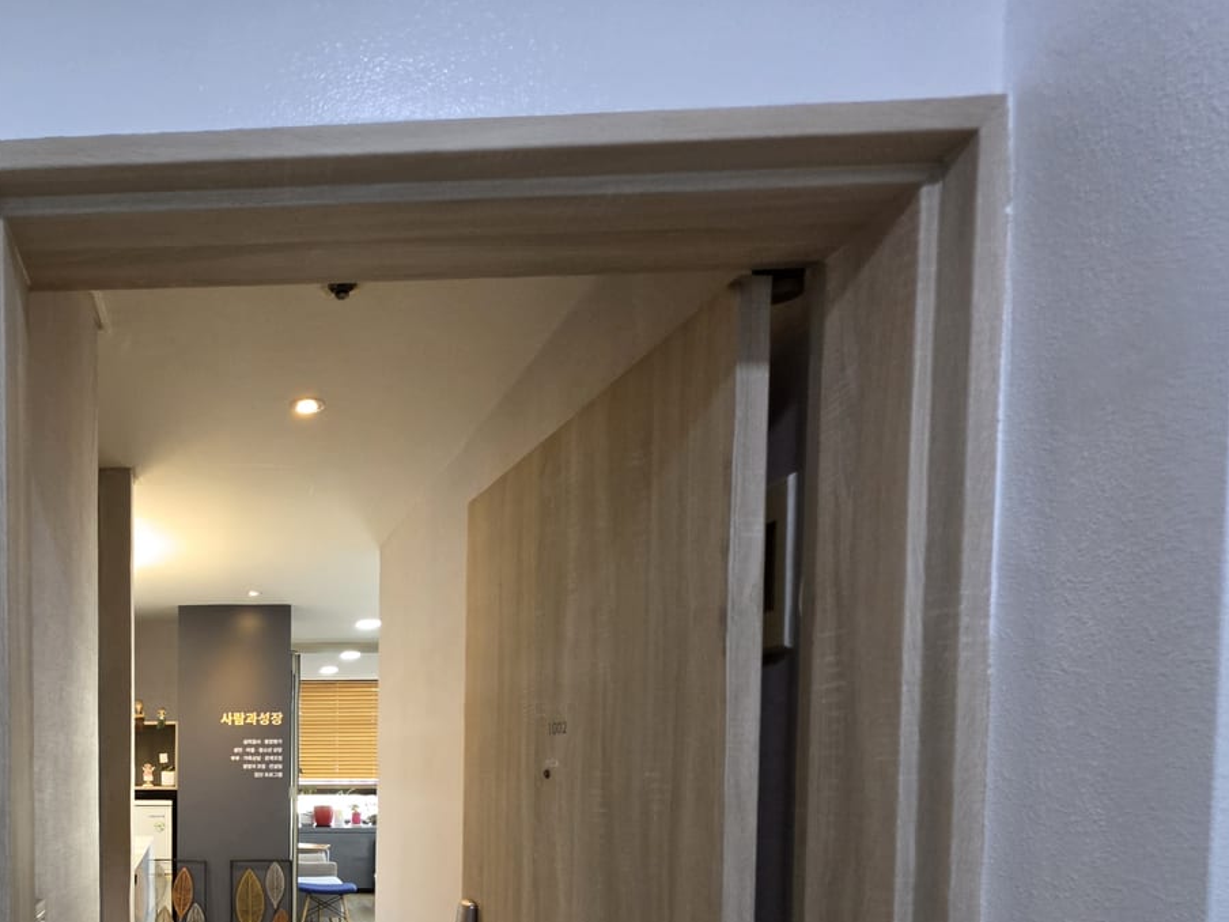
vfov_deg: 53.2
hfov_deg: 63.9
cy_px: 790
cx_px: 165
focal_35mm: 23
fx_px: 817
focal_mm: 2.2
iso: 250
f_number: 1.9
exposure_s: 1/120
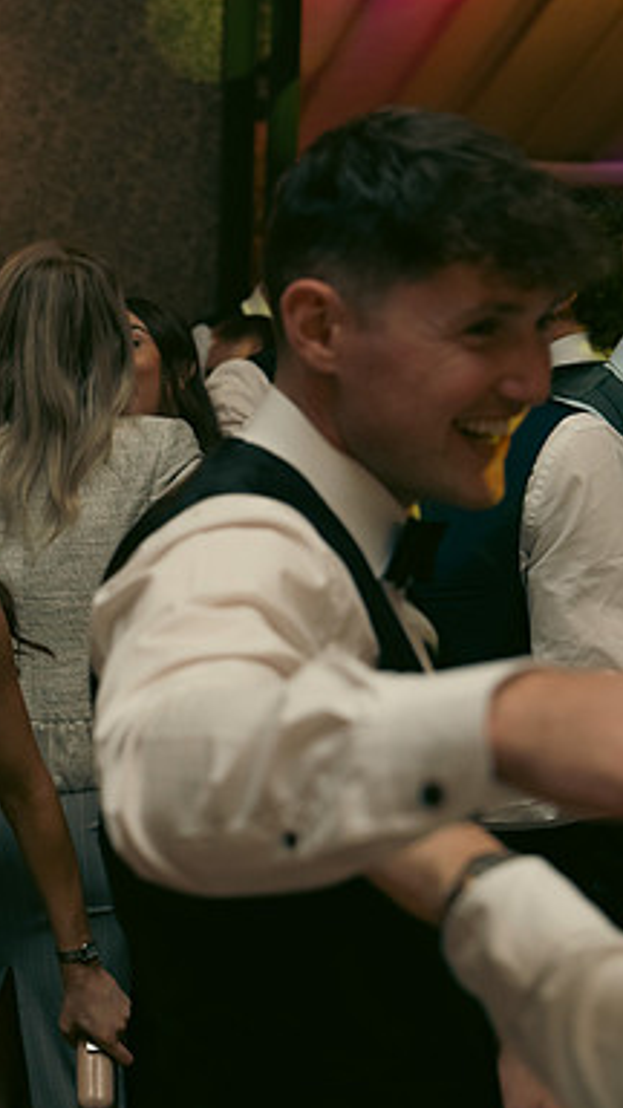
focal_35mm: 76
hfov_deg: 15.2
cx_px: -156
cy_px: 555
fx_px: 2232
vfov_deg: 27.9
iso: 2500
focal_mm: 48
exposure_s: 1/200
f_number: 3.5
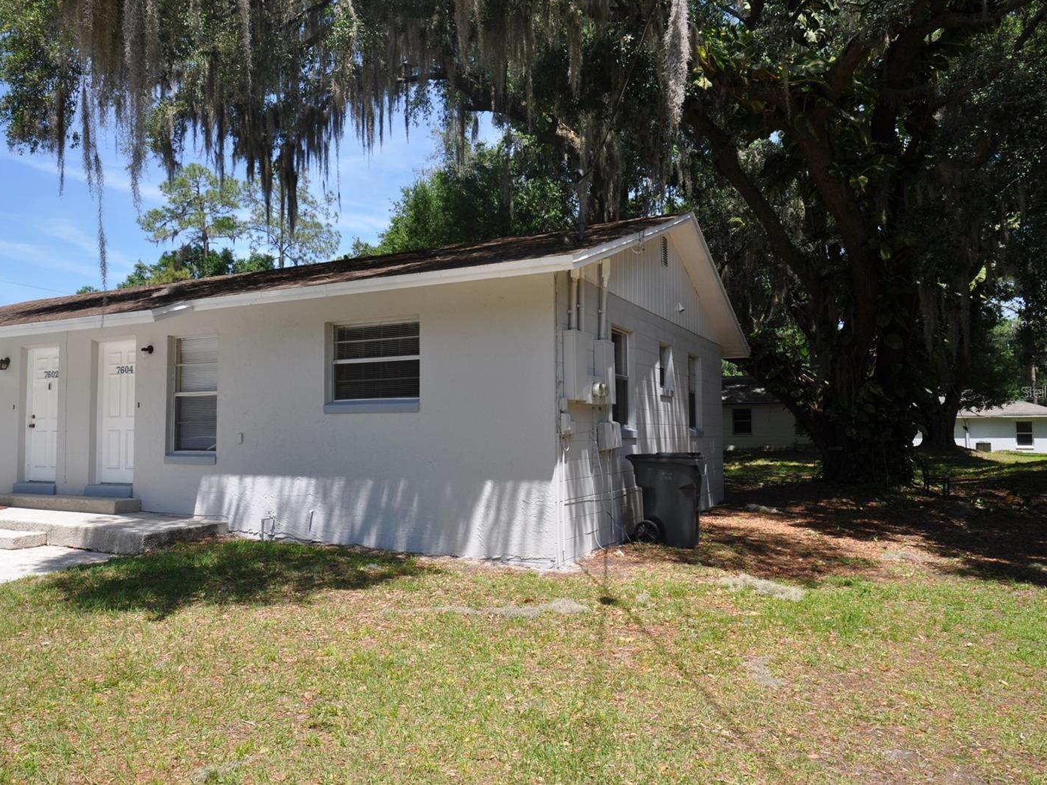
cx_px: 496
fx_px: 742
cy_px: 392
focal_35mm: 25
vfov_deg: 55.7
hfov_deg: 70.3
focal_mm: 15
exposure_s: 1/250
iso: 200
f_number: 8
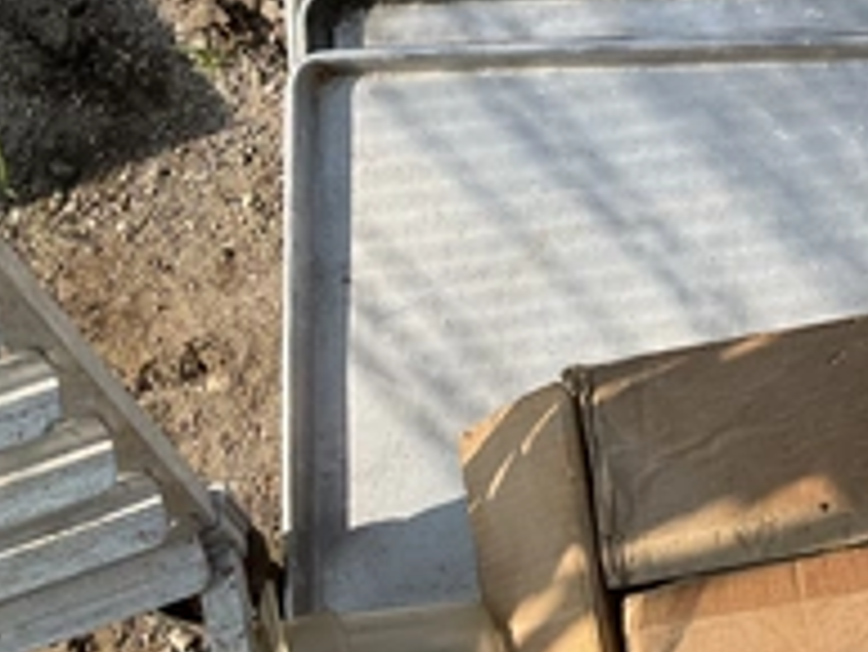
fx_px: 1505
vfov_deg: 24.2
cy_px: 180
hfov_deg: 30.9
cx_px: 765
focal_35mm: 60
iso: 25
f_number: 1.8
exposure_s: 1/962
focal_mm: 3
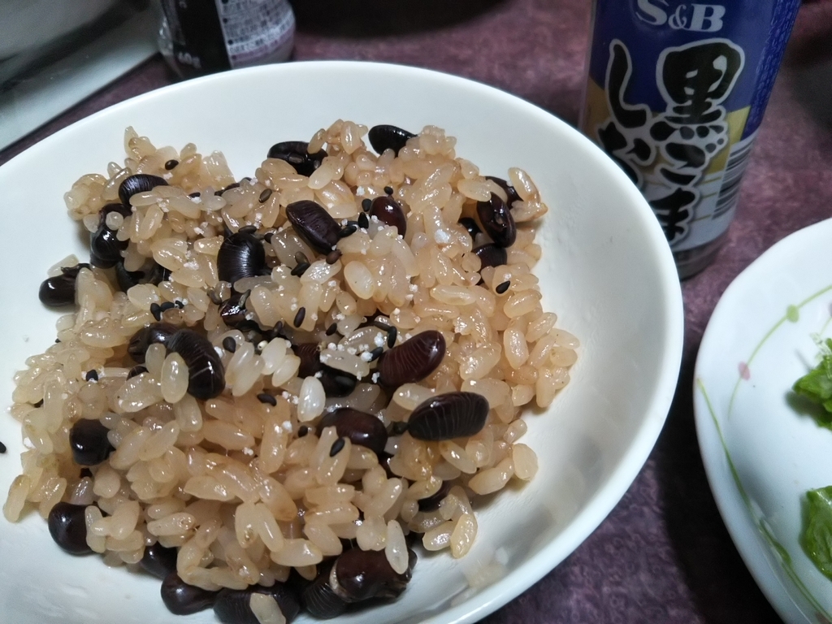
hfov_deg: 60.0
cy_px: 312
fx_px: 721
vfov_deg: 46.8
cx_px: 416
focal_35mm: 30
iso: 100
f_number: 2.2
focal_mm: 4
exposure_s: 1/30
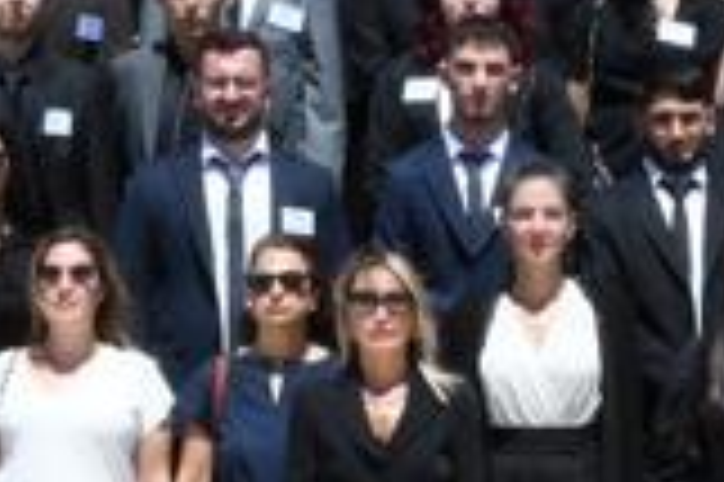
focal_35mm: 343
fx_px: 6891
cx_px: 420
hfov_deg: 6.0
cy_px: 414
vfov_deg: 4.0
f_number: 36
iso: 450
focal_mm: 70
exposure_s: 1/60
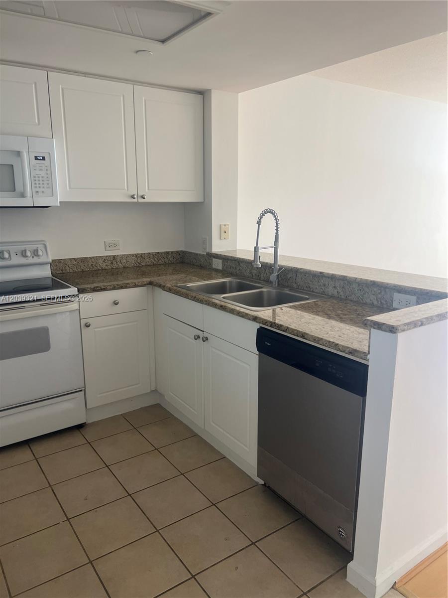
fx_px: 449
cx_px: 224
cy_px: 299
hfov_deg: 53.1
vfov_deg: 67.3
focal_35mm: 26
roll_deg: +0.1
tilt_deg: -12.6
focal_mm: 5.7
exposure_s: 1/121
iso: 80
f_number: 1.5
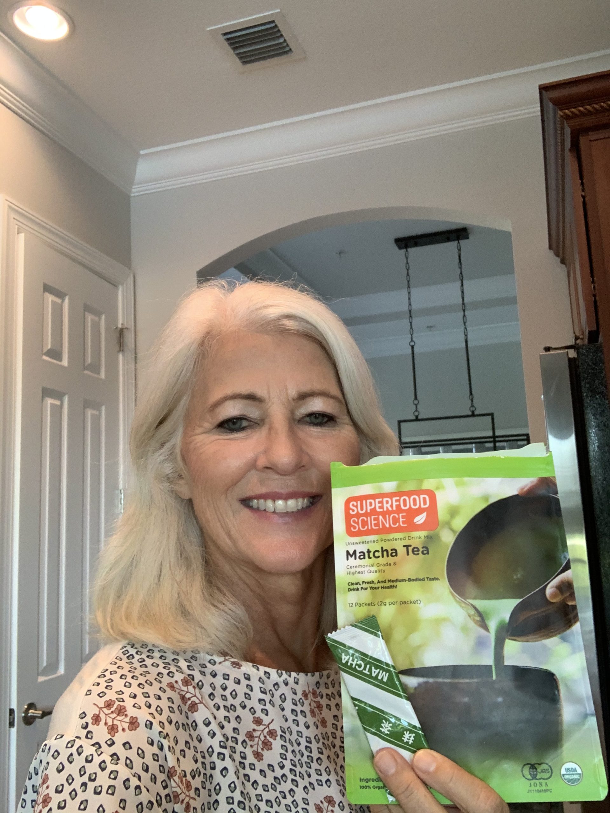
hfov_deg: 44.2
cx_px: 305
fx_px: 752
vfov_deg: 56.8
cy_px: 406
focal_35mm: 32
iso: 160
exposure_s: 1/60
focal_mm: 2.87
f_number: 2.2
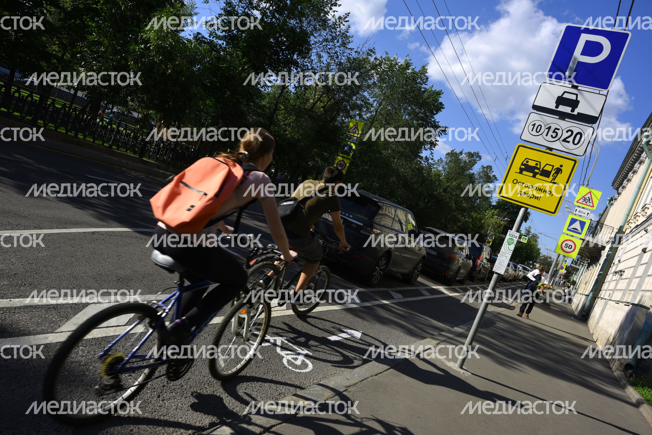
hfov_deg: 73.7
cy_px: 218
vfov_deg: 53.2
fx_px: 435
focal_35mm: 24
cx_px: 326
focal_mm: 24
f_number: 5.6
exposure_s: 1/160
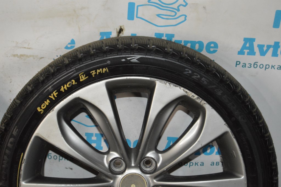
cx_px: 140
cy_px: 94
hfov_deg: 24.6
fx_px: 643
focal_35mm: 82
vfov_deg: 16.5
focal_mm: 55
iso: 3200
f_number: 5.6
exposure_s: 1/60
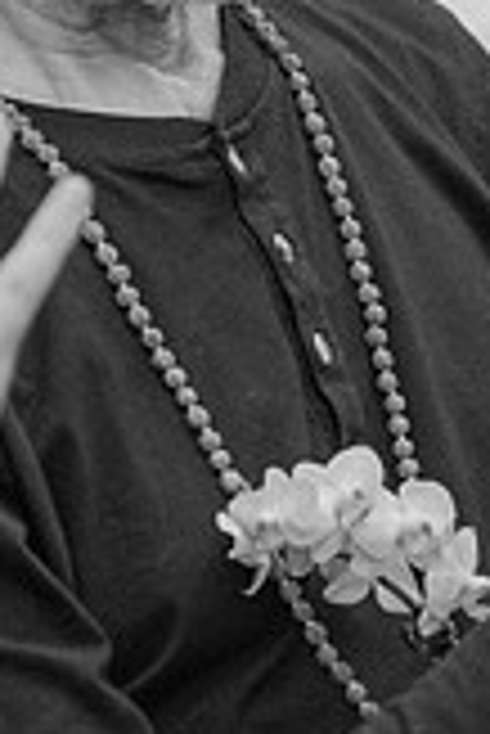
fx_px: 10145
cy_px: 74
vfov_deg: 4.1
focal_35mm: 498
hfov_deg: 2.8
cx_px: 243
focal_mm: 140
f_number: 3.5
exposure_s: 1/200
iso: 3200
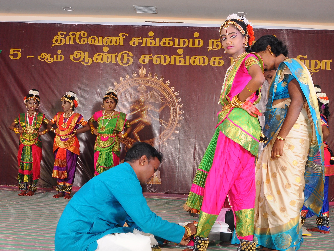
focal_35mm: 43
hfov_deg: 44.1
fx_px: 412
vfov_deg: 33.8
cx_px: 171
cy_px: 137
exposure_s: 1/125
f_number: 13
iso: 400
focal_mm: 21
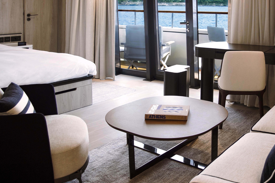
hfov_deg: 47.9
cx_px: 178
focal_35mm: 40
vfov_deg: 33.1
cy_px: 61
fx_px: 305
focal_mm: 28
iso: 640
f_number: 4.5
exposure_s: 1/125
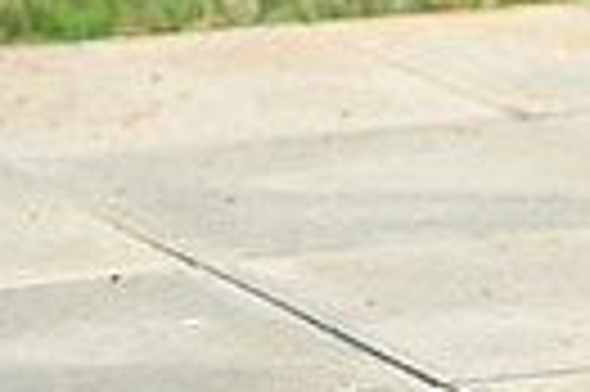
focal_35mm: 540
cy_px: -52
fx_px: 8839
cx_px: 1216
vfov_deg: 2.5
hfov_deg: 3.8
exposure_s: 1/1000
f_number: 4.5
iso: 200
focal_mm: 122
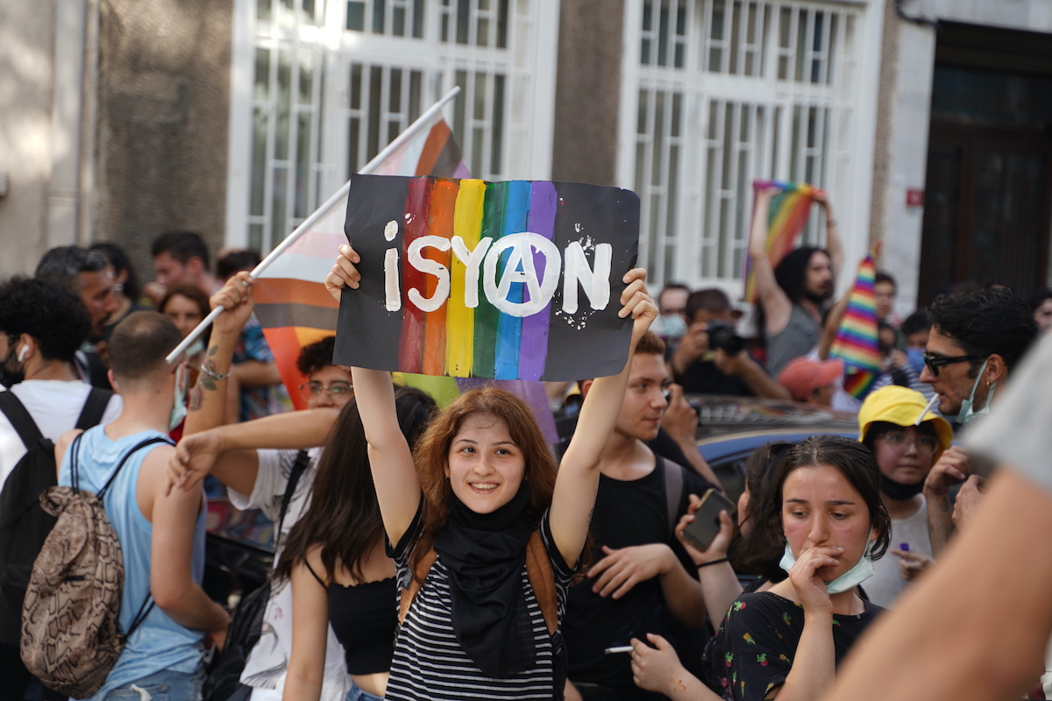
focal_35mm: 66
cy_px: 350
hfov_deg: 30.5
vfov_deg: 20.6
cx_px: 526
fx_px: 1929
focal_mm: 66
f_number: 2.8
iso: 50
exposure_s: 1/125
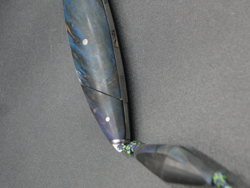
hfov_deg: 29.0
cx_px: 136
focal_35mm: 67
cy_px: 66
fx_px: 484
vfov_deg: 21.9
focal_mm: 28
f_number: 4.5
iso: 200
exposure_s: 1/50
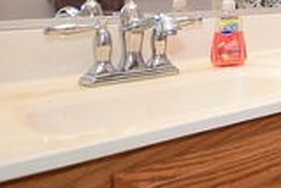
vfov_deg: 19.9
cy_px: -11
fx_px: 516
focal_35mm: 66
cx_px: 516
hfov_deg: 20.5
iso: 500
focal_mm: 11
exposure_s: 1/60
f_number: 6.3
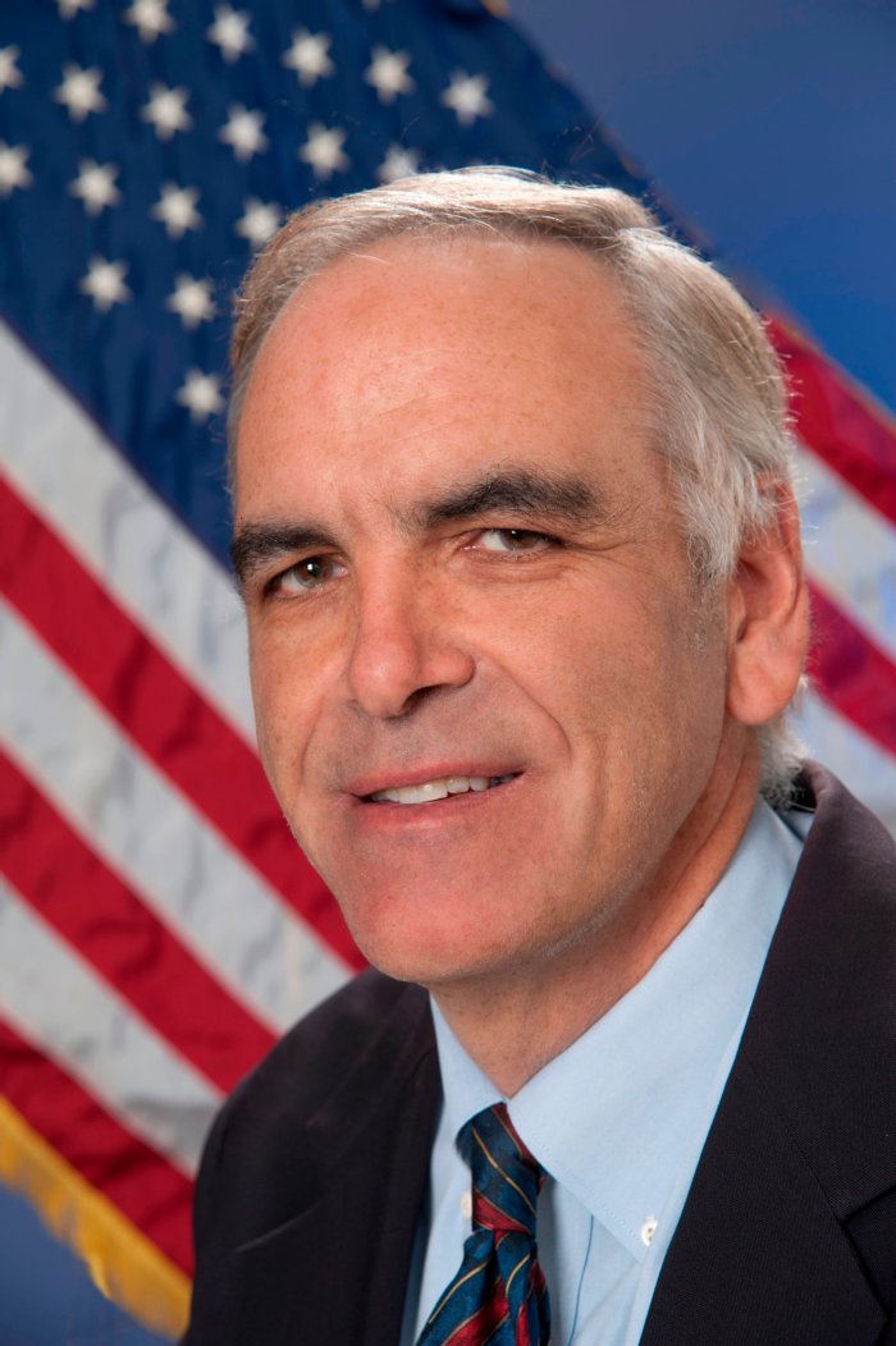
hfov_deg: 16.1
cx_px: 448
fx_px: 3177
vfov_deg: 23.9
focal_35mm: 85
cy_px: 673
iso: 100
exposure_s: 1/80
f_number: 9
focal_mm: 85
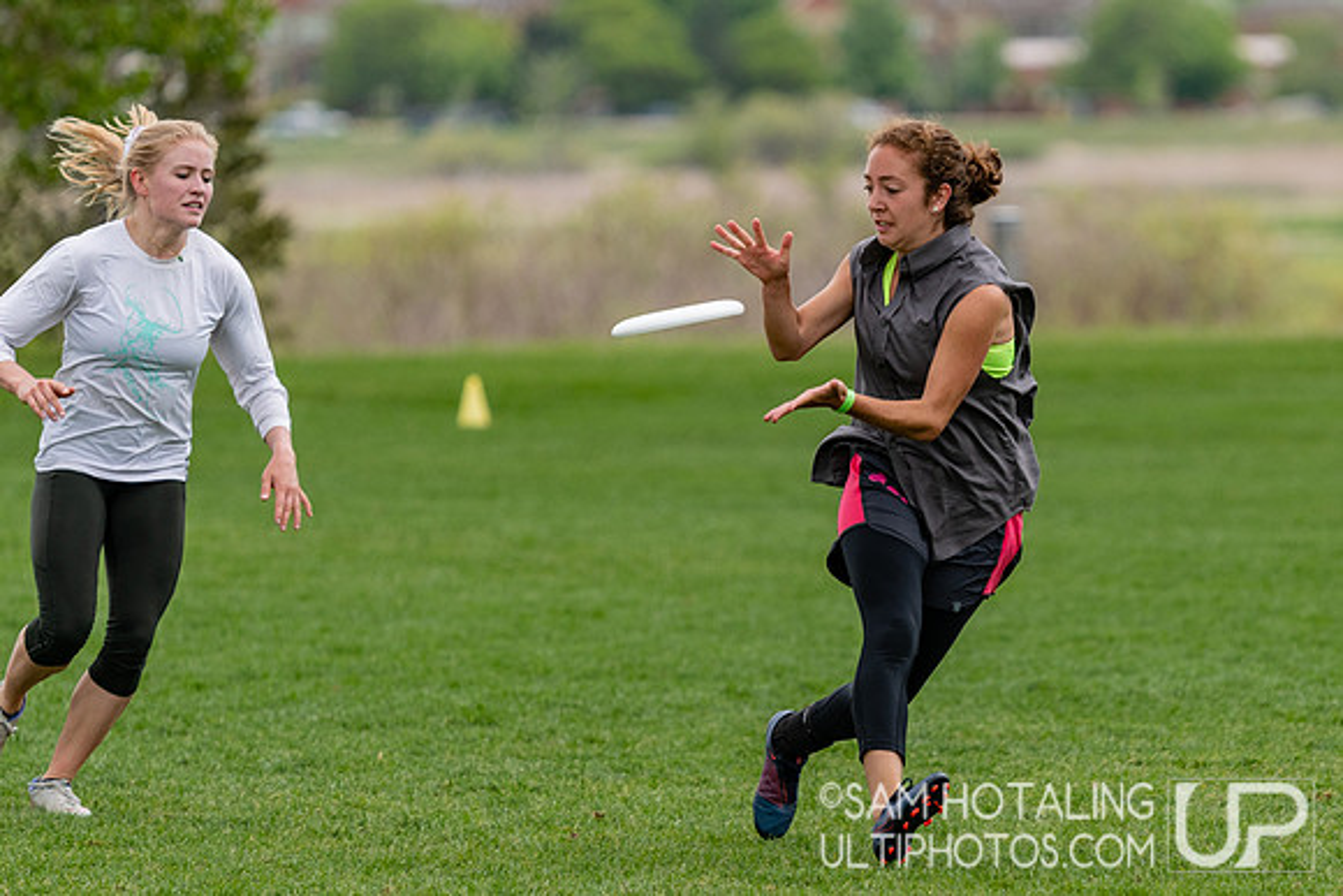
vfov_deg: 3.2
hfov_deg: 4.8
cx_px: 953
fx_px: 16083
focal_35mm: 431
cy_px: 448
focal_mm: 200
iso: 100
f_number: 2.8
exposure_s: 1/2000
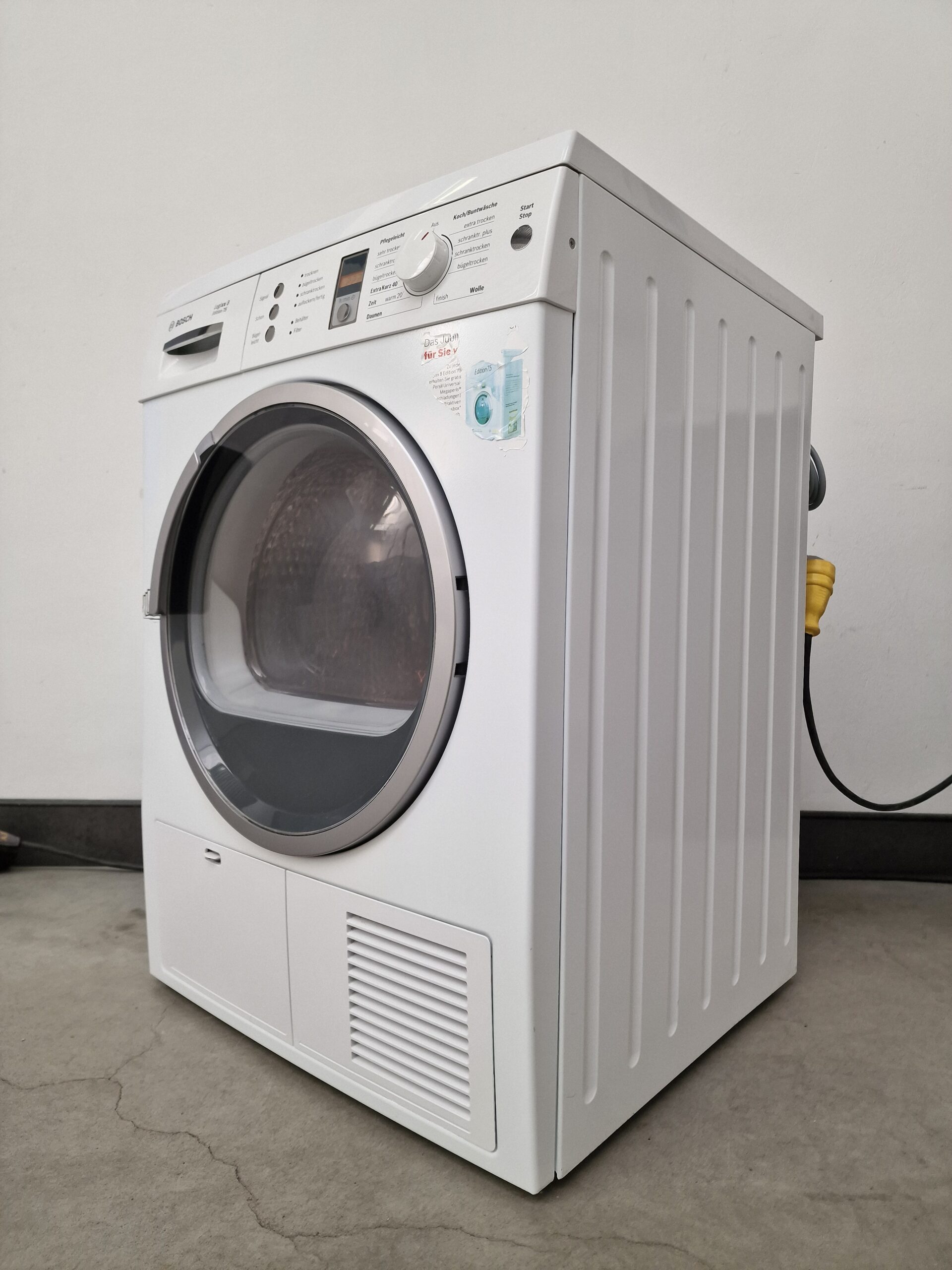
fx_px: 843
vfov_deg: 73.9
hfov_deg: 58.9
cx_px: 476
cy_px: 635
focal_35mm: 23
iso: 64
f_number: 1.8
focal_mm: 6.4
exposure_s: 1/100
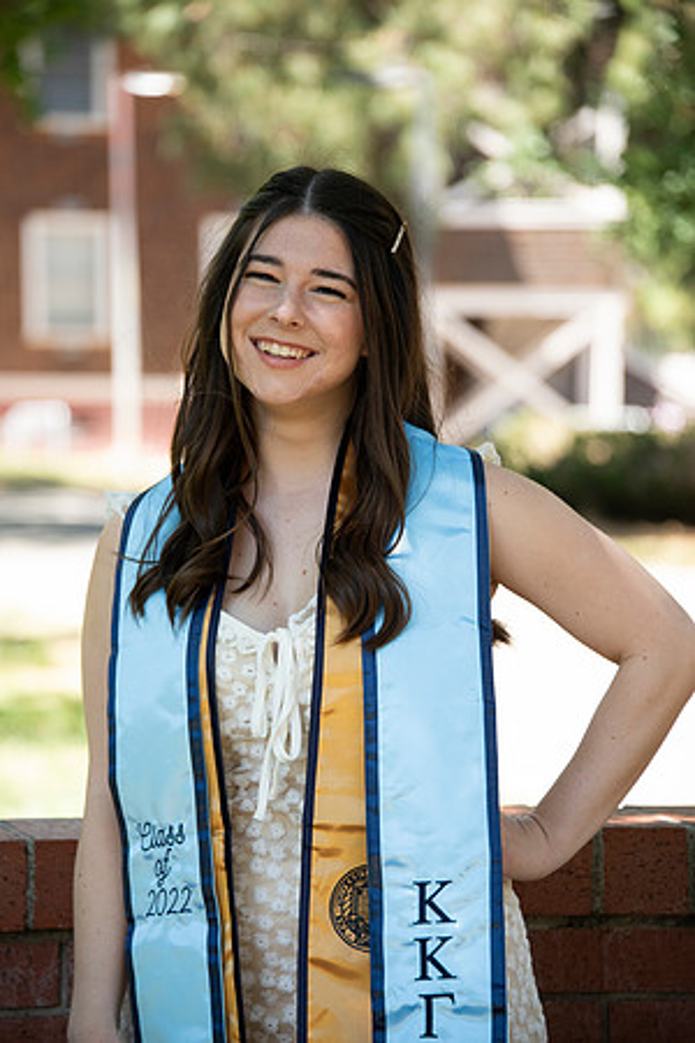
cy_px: 522
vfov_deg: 12.1
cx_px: 348
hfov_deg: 8.1
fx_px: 4923
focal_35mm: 170
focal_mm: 170
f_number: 5.6
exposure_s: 1/320
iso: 640
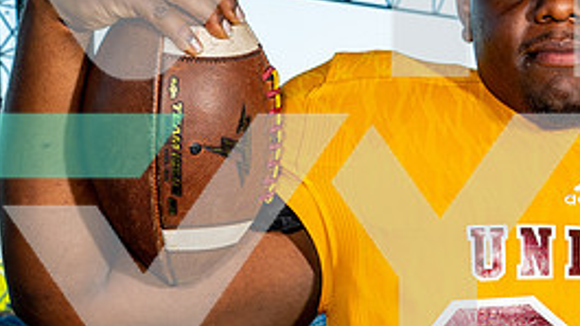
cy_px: 238
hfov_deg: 17.0
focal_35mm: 125
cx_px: 492
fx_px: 1922
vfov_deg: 9.7
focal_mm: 51
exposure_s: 1/125
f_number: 11
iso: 125
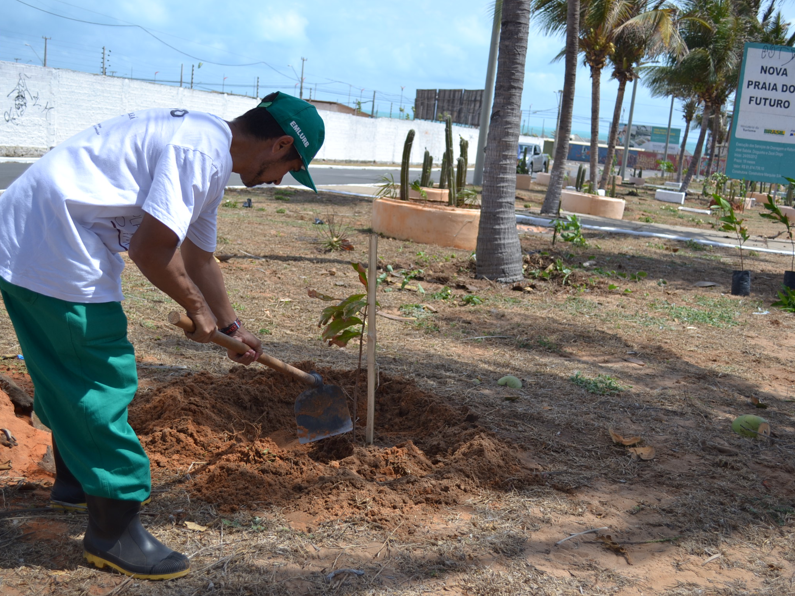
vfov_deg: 36.8
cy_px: 298
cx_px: 375
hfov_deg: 47.8
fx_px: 896
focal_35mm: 39
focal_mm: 24
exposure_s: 1/800
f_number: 4
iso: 100
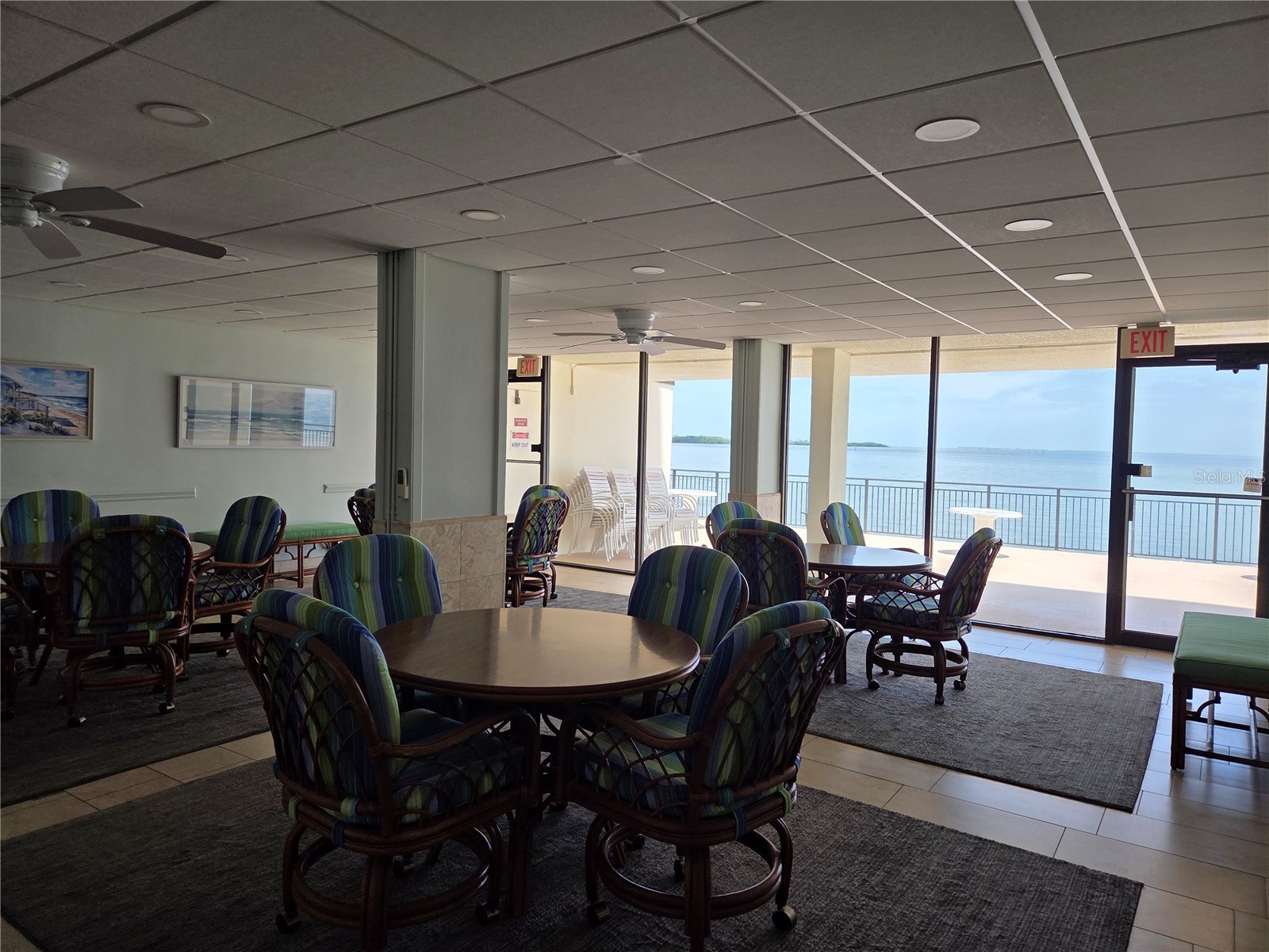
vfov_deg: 58.9
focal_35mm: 23
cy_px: 476
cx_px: 634
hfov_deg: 73.9
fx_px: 843
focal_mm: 5.4
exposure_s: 1/1580
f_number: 1.8
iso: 80
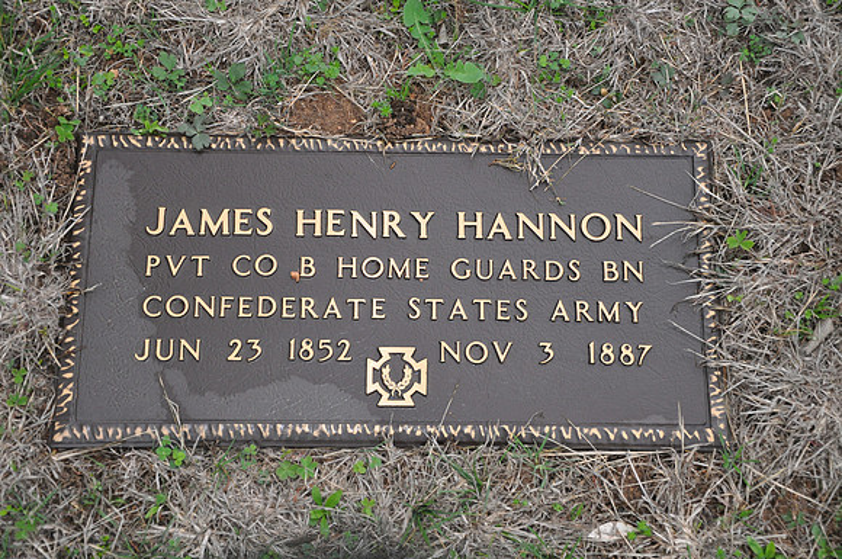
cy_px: 280
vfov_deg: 23.7
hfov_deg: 35.1
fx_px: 1331
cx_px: 421
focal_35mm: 57
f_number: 4.5
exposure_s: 1/60
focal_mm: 38
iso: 800
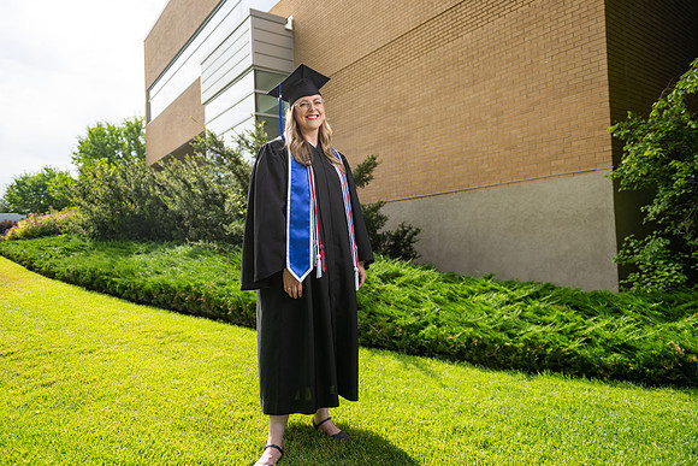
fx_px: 465
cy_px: 233
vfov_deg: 53.2
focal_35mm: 24
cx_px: 349
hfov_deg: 73.7
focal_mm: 24
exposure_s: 1/1600
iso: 100
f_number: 2.8
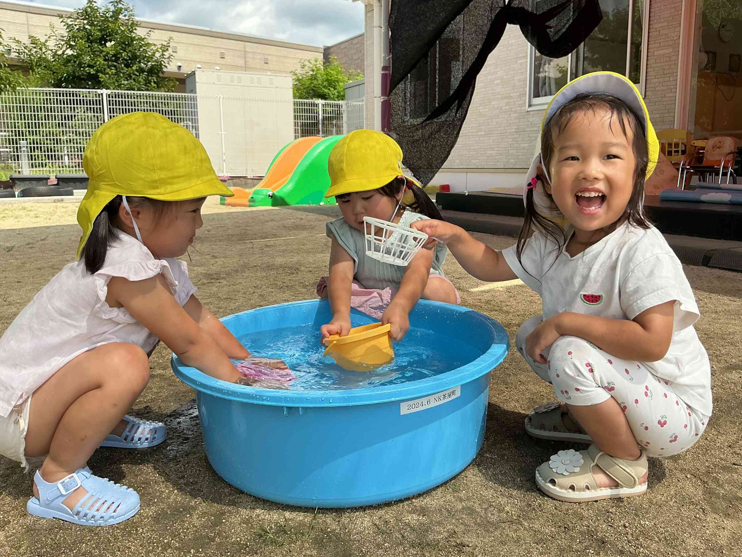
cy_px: 278
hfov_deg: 61.7
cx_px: 371
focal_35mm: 29
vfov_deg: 48.2
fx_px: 622
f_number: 1.8
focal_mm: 3
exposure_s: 1/912
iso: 25
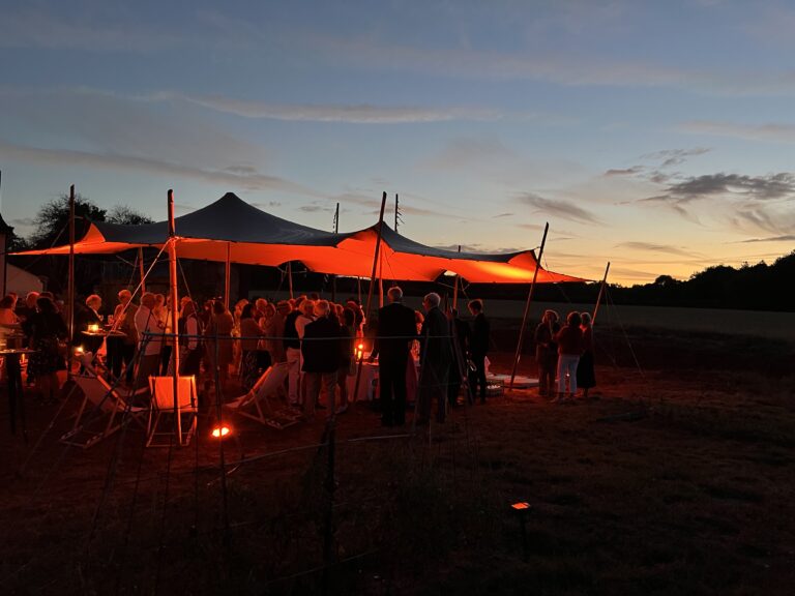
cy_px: 298
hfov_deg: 67.3
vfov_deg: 53.1
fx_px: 597
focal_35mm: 26
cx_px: 398
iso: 500
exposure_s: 1/44
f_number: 1.5
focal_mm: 5.7
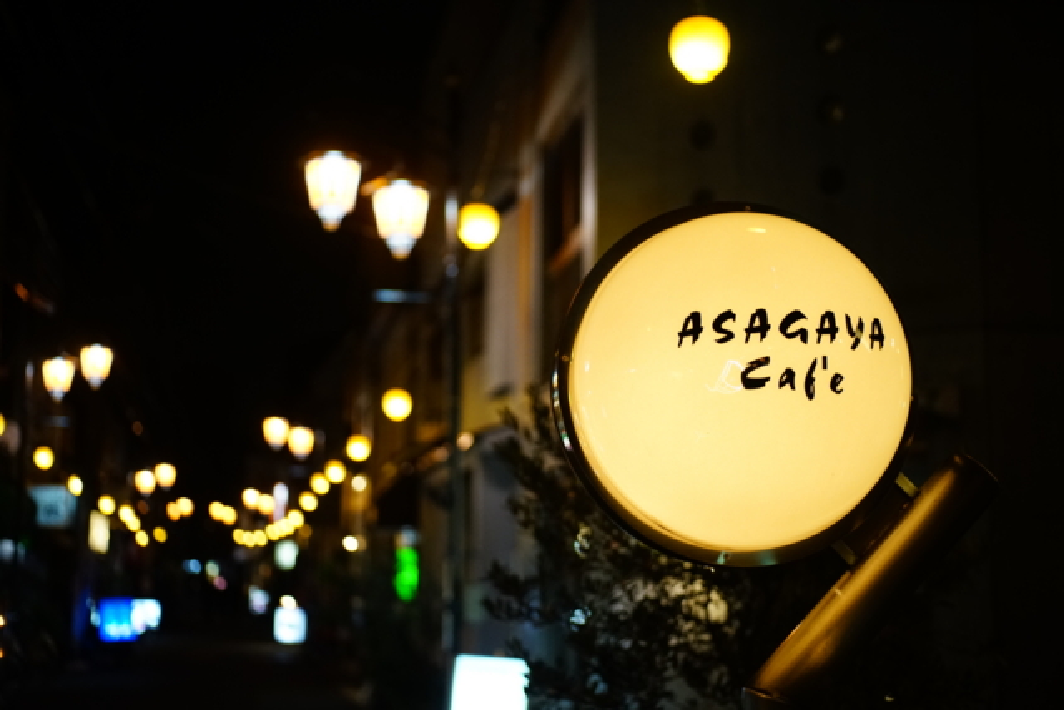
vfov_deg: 27.0
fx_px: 1478
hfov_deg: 39.6
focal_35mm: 50
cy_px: 355
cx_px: 532
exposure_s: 1/100
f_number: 2.8
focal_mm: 50
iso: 2000
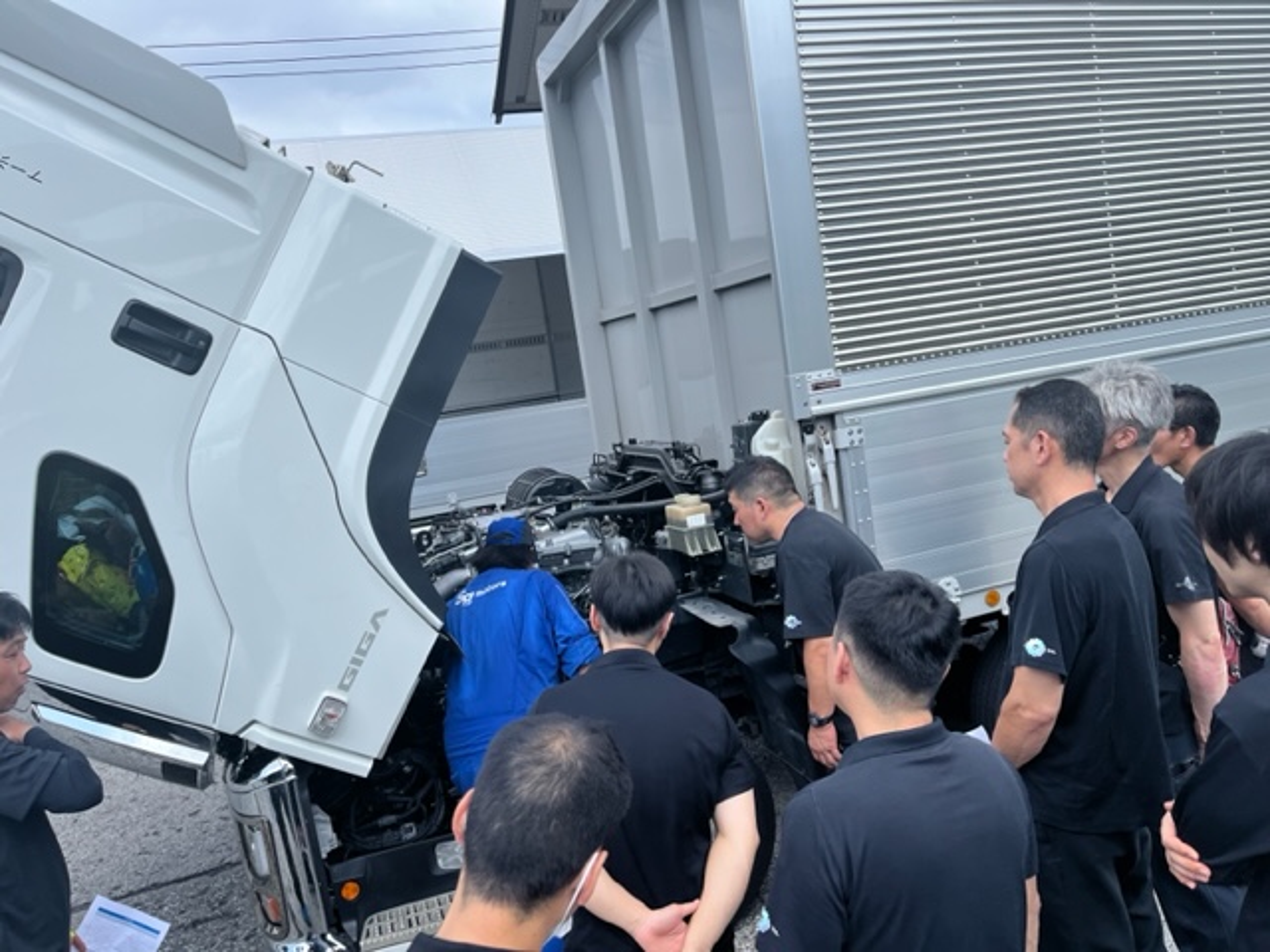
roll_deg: +8.1
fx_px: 954
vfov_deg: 53.1
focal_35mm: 26
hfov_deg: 67.3
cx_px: 635
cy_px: 476
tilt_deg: -5.4
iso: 50
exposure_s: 1/1748
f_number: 1.6
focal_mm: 5.1
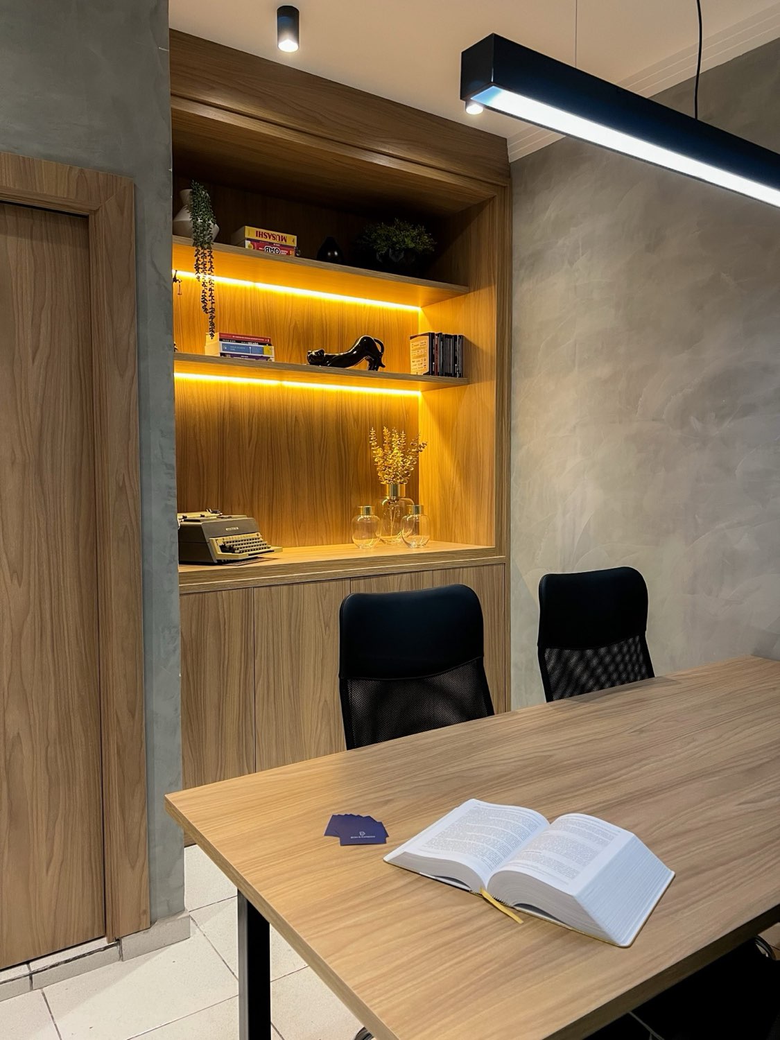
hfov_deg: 53.1
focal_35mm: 26
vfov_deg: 67.3
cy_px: 520
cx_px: 390
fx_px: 781
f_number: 1.5
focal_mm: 5.7
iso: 200
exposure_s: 1/60
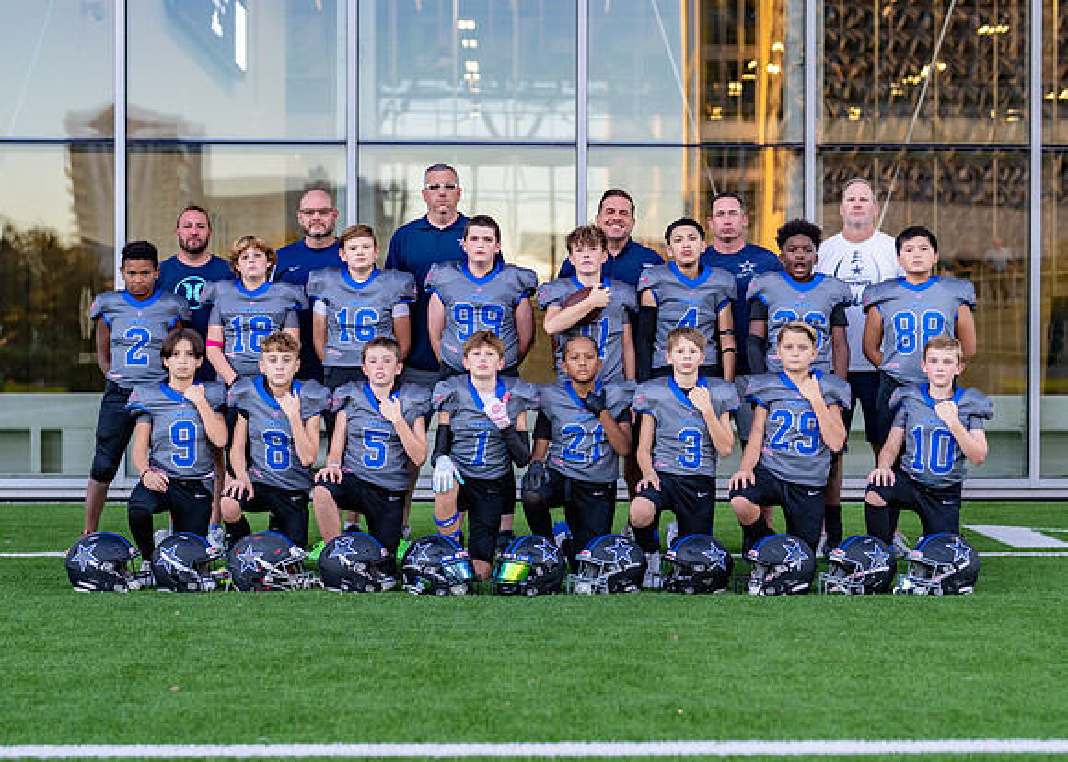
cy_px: 384
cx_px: 556
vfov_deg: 22.2
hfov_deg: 30.7
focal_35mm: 64
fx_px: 1943
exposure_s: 1/400
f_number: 2
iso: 320
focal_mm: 50
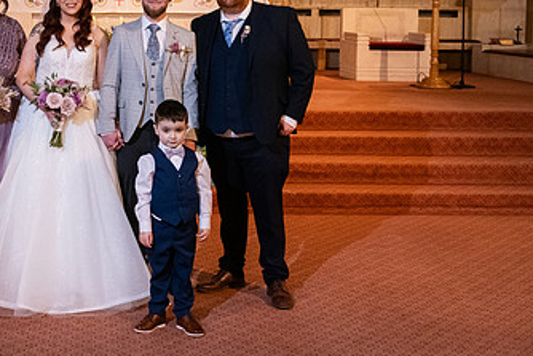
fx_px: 874
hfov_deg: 33.1
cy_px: 50
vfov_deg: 22.6
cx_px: 118
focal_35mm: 59
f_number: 5
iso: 2000
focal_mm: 34
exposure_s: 1/160
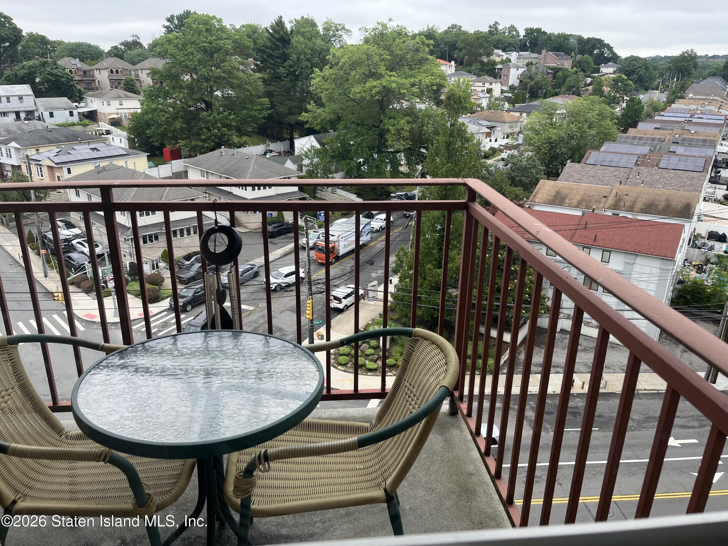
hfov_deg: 67.3
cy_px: 273
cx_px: 364
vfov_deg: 53.1
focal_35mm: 26
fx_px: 547
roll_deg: -0.8
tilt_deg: -21.3
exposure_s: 1/680
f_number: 1.6
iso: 50
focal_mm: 5.1
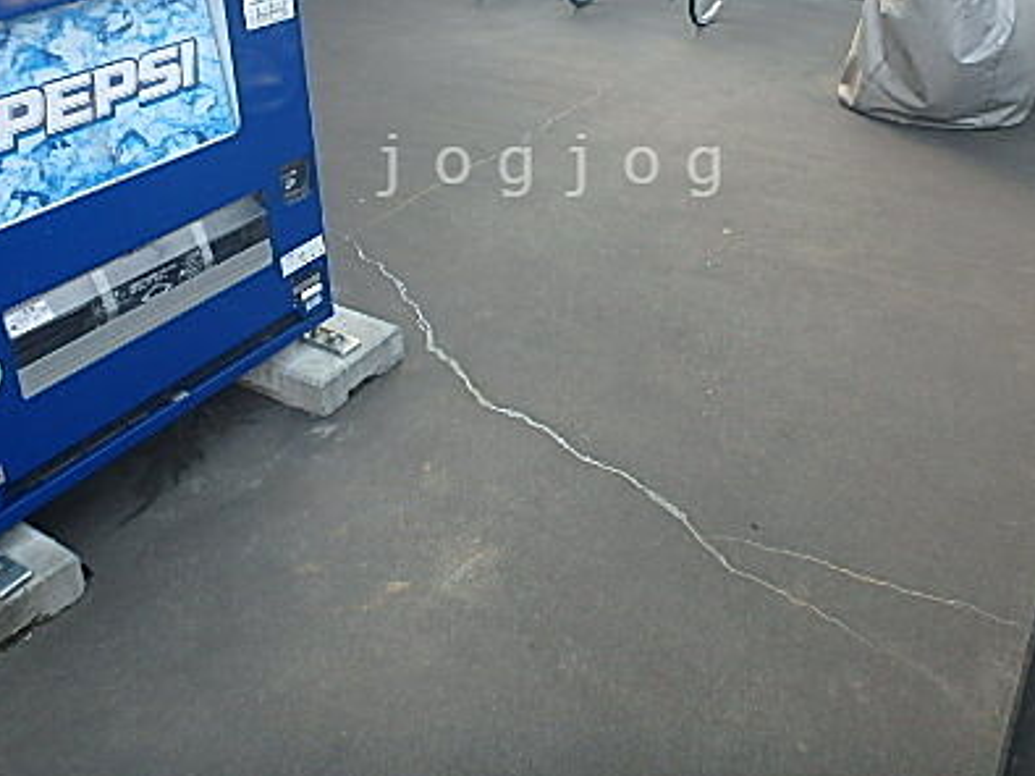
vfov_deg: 40.2
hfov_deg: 53.9
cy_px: 165
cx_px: 555
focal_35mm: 34
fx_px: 1016
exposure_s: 1/100
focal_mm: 3.7
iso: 125
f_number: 3.5
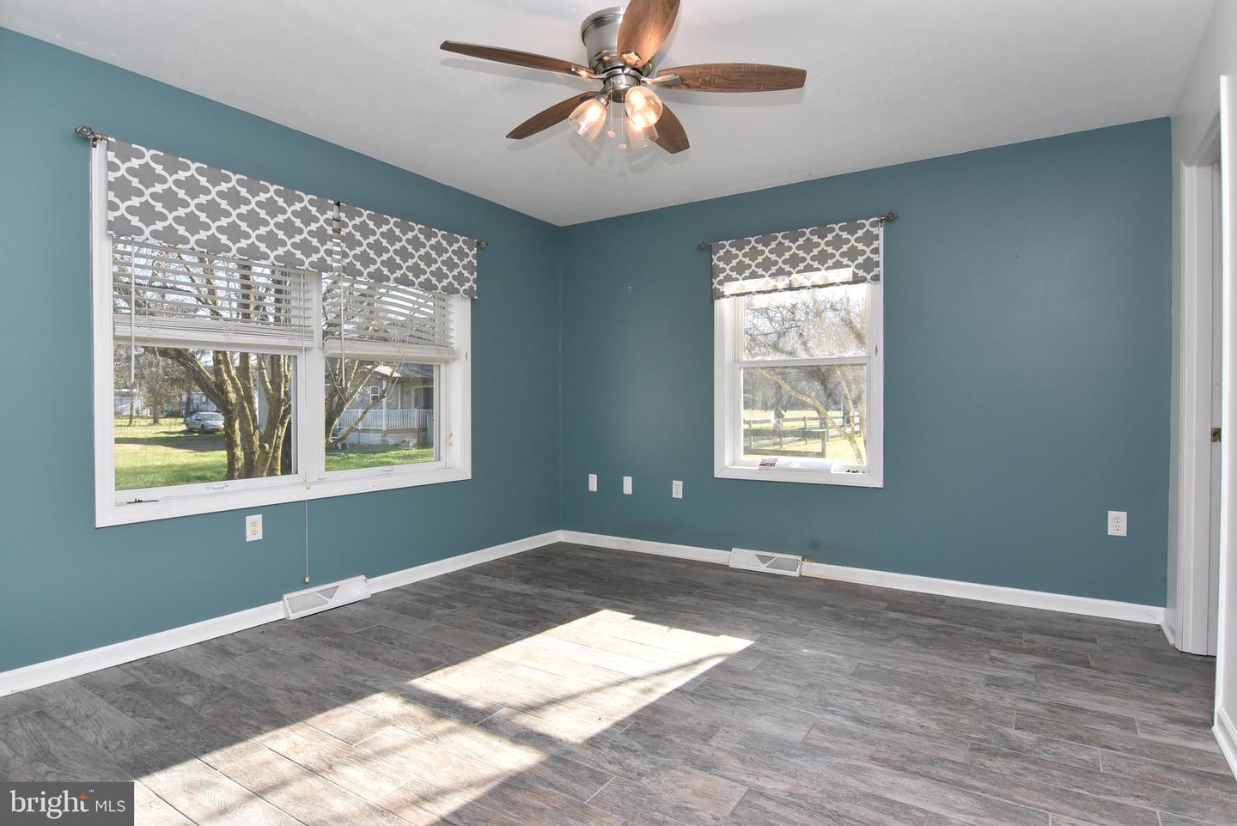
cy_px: 413
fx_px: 619
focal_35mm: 18
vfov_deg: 67.5
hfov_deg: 90.0
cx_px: 618
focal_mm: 12
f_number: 11
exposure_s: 1/125
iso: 800
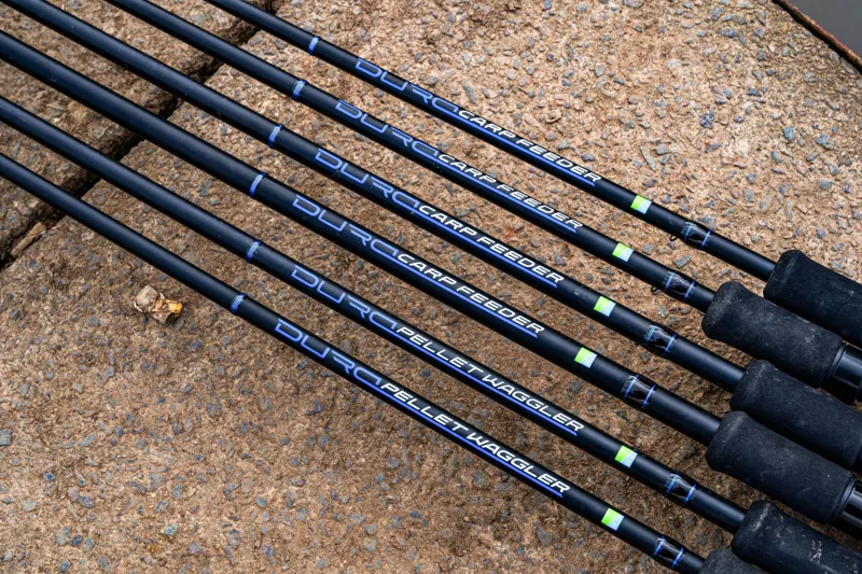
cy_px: 287
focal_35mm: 70
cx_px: 431
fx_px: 1676
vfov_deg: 19.4
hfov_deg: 28.8
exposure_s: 1/200
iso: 320
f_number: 11
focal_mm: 70
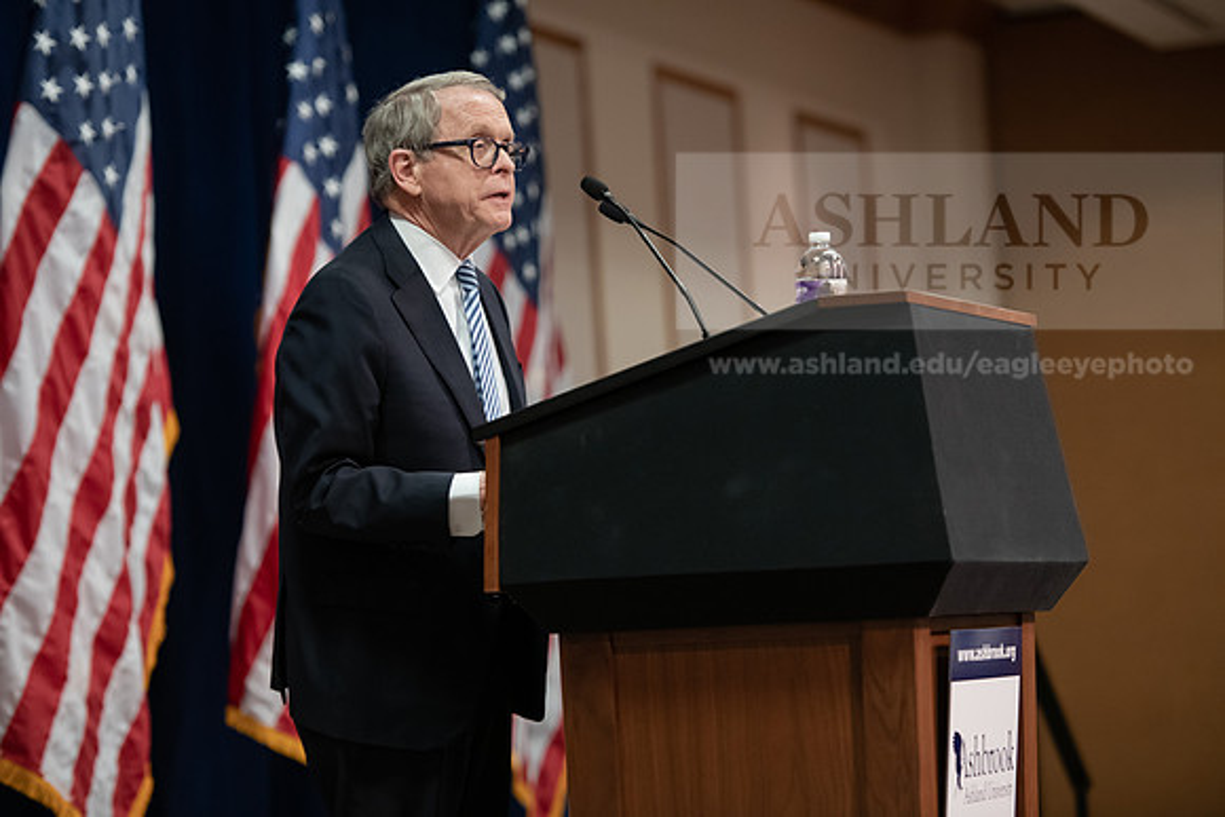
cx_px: 612
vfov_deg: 10.2
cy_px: 408
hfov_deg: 15.2
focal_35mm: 135
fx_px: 4595
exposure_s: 1/200
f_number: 3.2
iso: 2000
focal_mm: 135
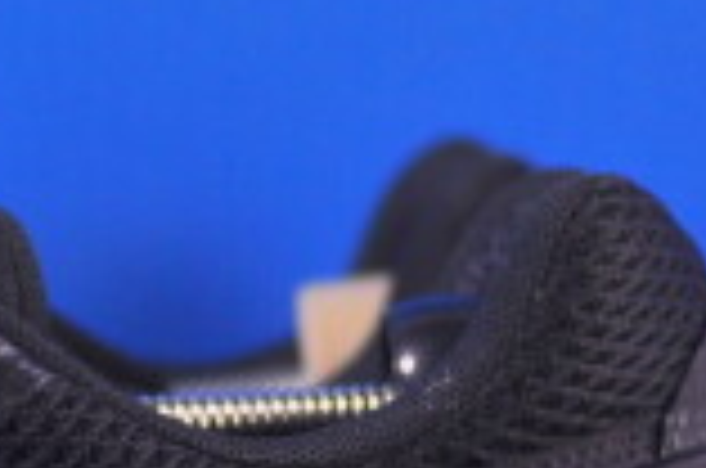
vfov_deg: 3.6
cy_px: 344
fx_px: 7476
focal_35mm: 382
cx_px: -427
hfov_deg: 5.3
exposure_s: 1/320
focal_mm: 50
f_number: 2.5
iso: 250
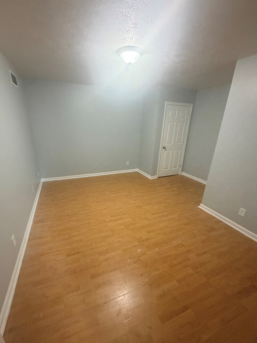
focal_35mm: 15
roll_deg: -1.6
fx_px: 148
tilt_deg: -19.8
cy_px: 179
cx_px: 120
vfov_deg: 98.1
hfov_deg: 81.7
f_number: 2.2
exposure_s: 1/60
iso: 400
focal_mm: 2.22
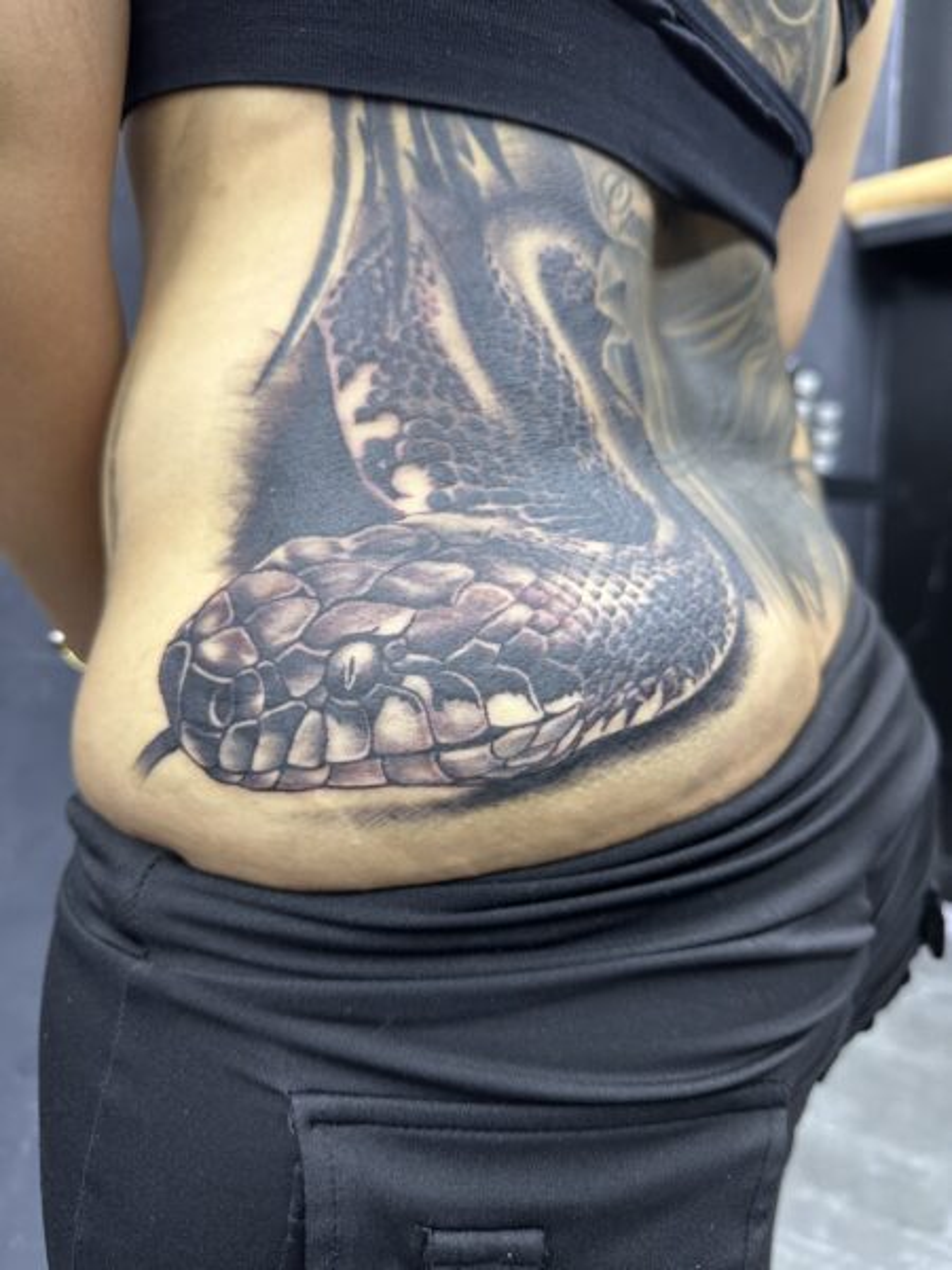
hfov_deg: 56.8
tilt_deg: -6.9
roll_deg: -1.4
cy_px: 635
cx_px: 476
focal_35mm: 24
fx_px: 880
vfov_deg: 71.6
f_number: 1.78
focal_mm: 6.86
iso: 250
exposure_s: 1/50
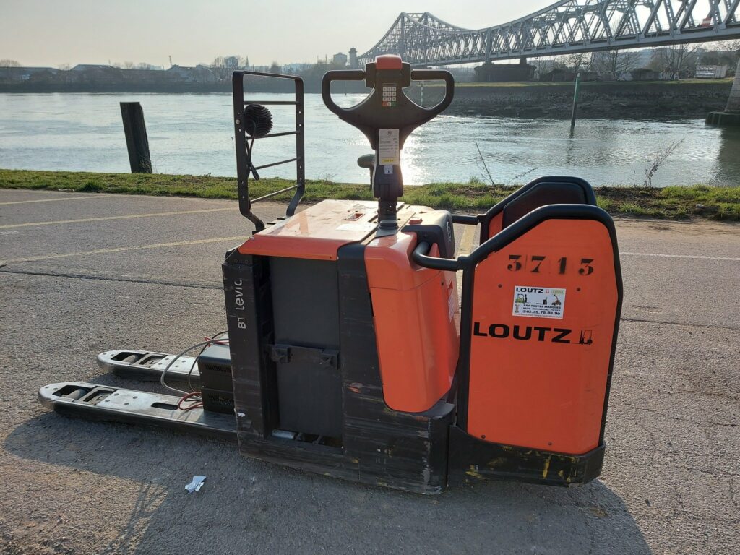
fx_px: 513
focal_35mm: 24
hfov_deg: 71.6
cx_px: 370
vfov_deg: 56.8
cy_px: 278
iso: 32
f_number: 1.8
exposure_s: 1/659
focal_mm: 5.23
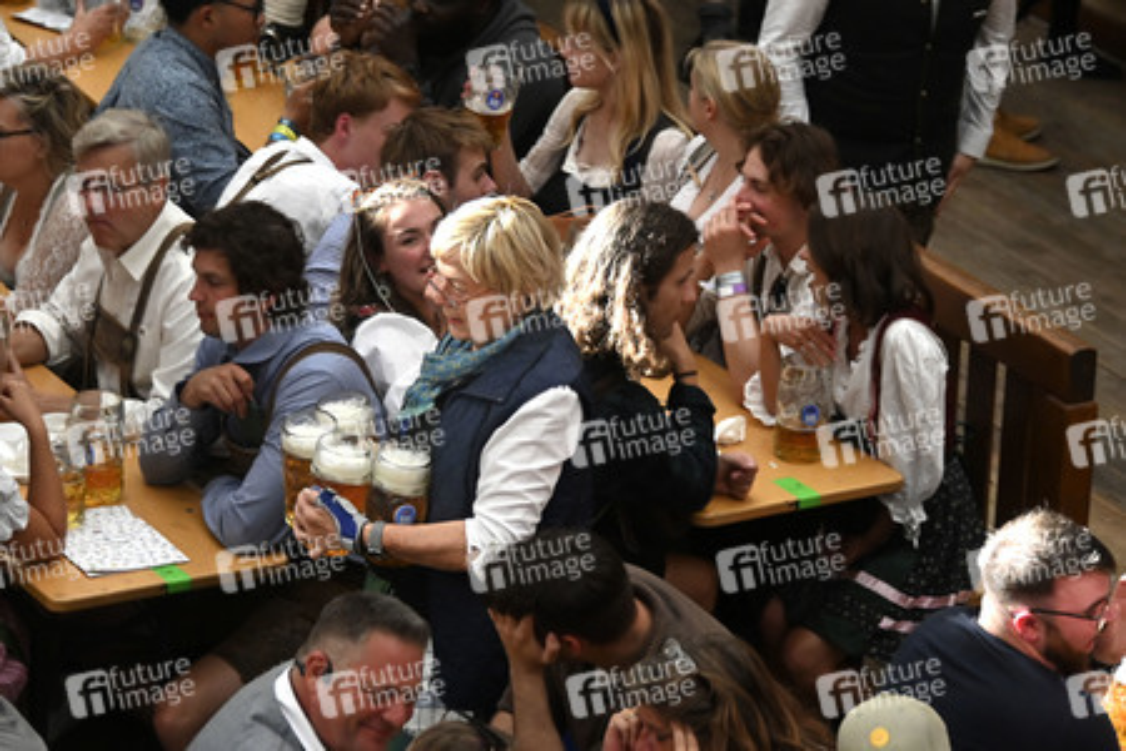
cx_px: 563
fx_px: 4691
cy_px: 376
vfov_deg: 9.1
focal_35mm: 150
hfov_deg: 13.7
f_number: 5.3
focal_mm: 100
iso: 5000
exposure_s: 1/500
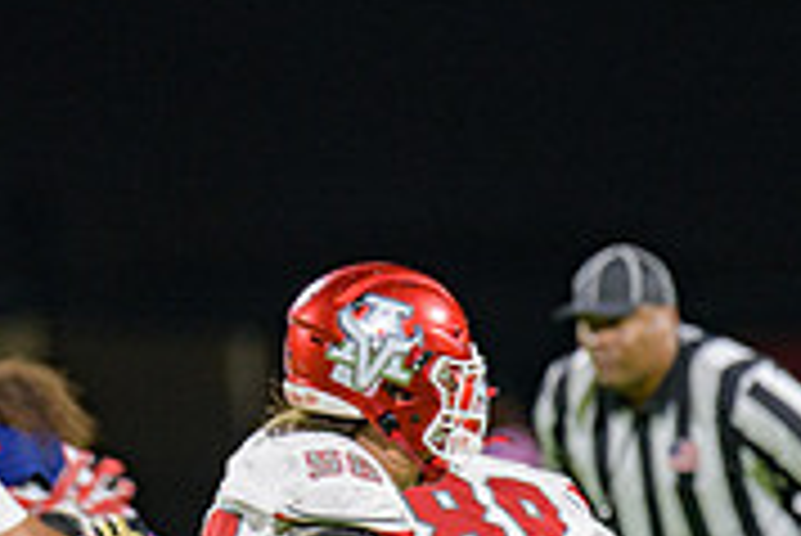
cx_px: 436
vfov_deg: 1.7
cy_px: 664
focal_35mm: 815
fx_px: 18148
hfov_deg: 2.5
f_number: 2.8
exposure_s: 1/250
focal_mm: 250
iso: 1250
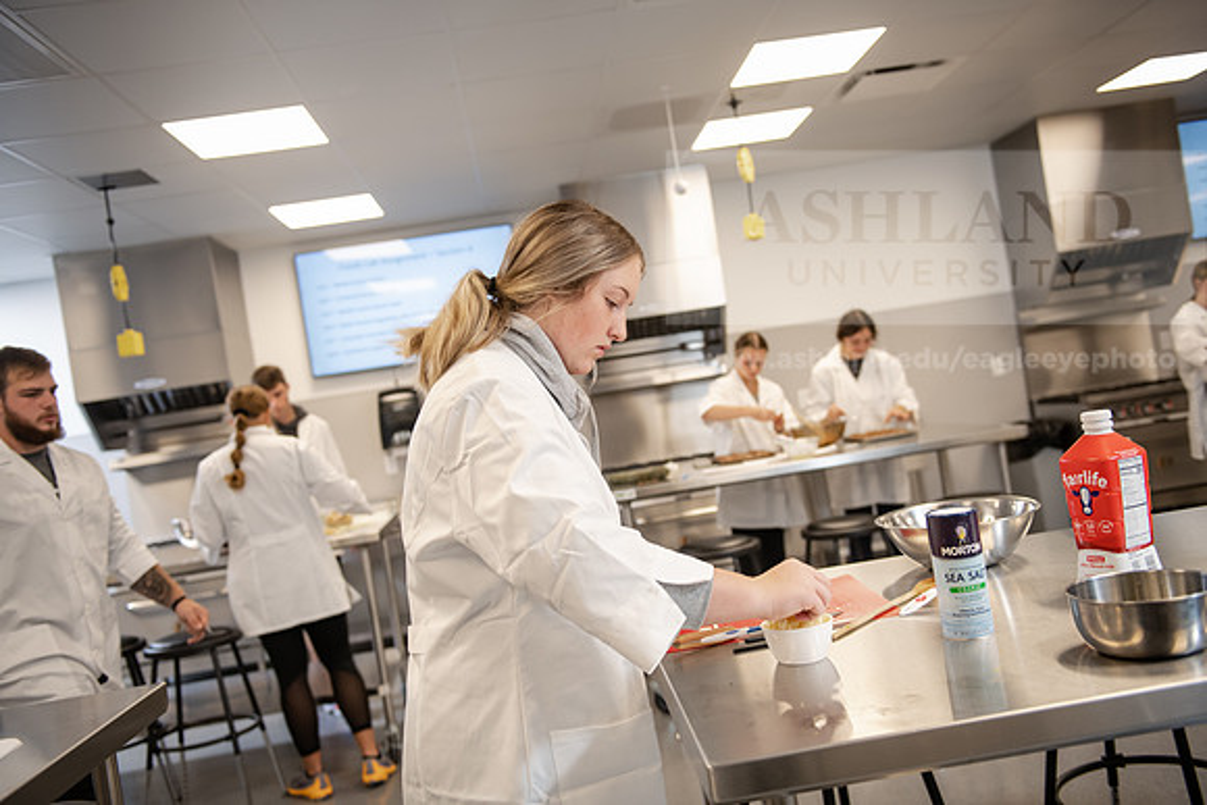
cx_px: 604
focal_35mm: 34
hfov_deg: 55.8
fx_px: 1140
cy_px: 402
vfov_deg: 38.9
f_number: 3.2
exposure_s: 1/200
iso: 640
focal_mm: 34
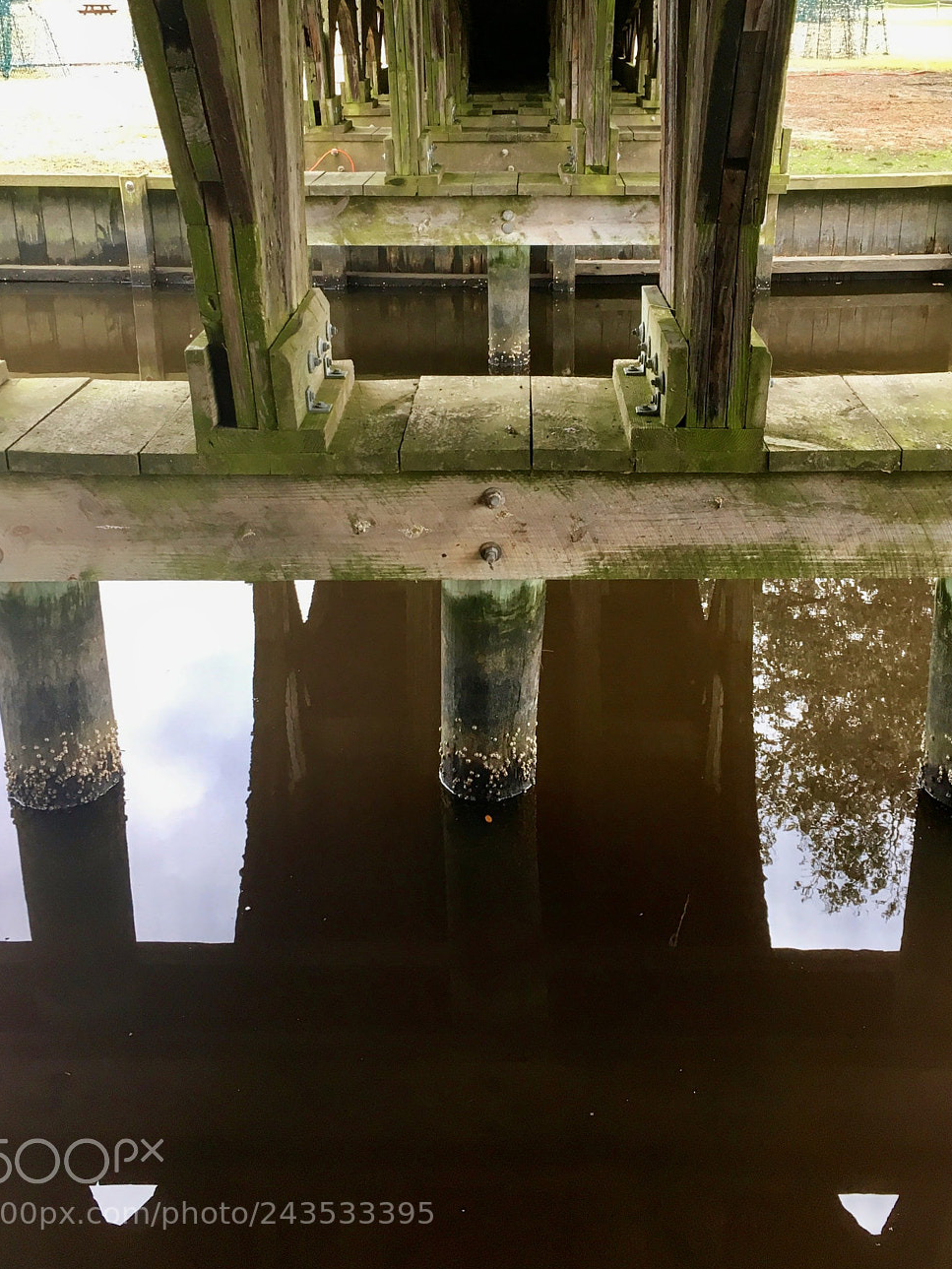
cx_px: 510
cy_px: 503
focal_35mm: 36
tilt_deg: -20.3
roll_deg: -0.4
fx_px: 1320
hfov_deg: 39.6
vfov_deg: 51.0
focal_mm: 4.15
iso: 25
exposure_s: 1/30
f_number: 2.2
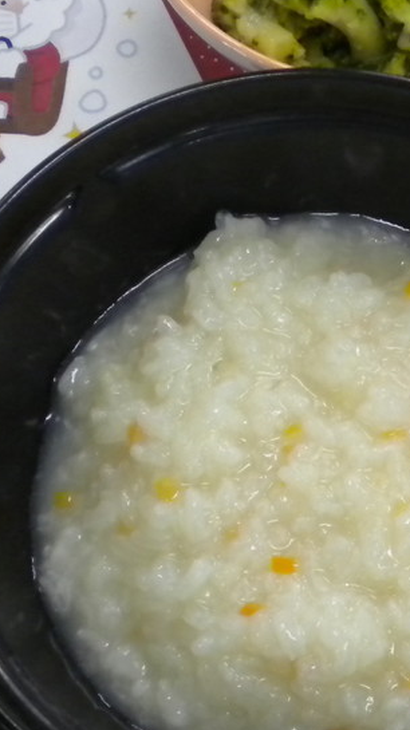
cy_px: 299
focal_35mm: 84
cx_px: 462
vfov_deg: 25.3
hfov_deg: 14.0
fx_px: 1626
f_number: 3.1
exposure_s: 1/69.4
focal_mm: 6.3
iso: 394
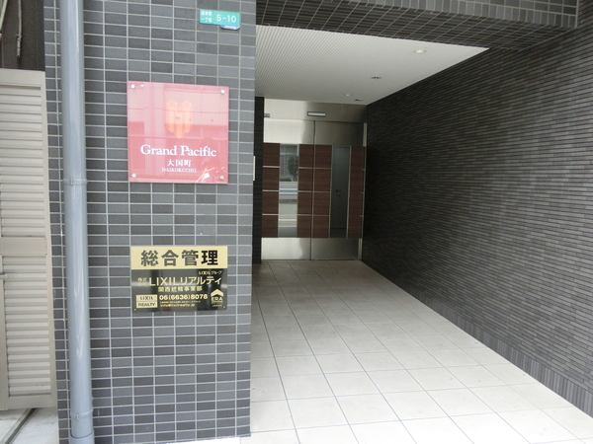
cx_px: 296
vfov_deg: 54.9
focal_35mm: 25
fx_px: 428
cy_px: 222
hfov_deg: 69.4
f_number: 3.5
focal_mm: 4.5
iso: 250
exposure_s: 1/125
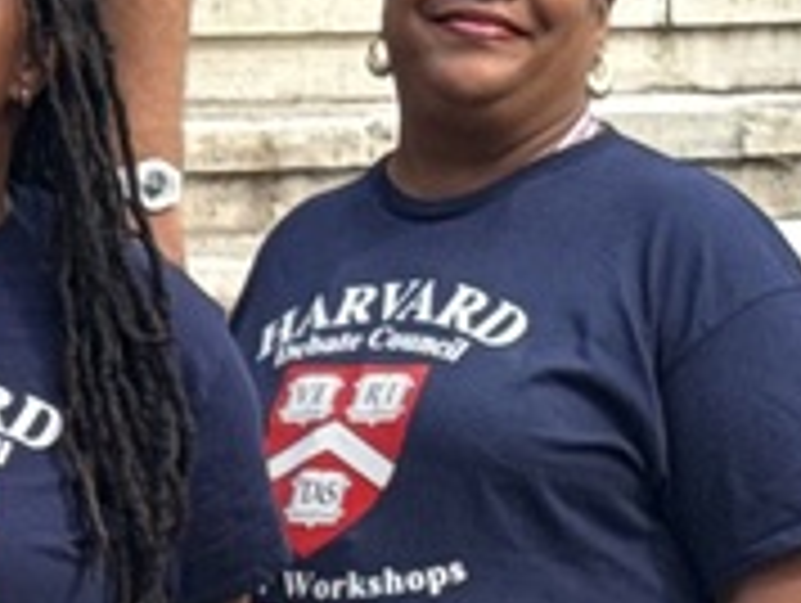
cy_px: 608
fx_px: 6395
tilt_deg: -8.4
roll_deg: +0.3
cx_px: -711
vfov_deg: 5.4
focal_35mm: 276
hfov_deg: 7.0
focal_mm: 6.76
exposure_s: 1/1330
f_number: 1.78
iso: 80
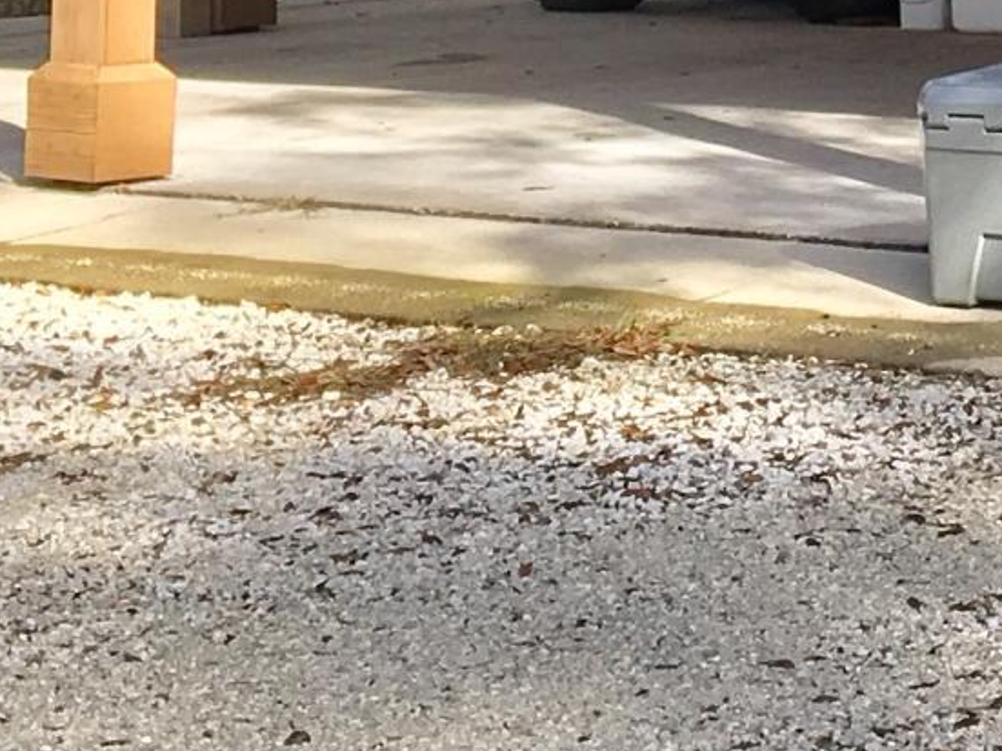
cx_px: 1311
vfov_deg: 8.8
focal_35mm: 158
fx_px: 4572
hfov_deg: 12.1
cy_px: -771
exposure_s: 1/663
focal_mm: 4.15
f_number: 2.2
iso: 25
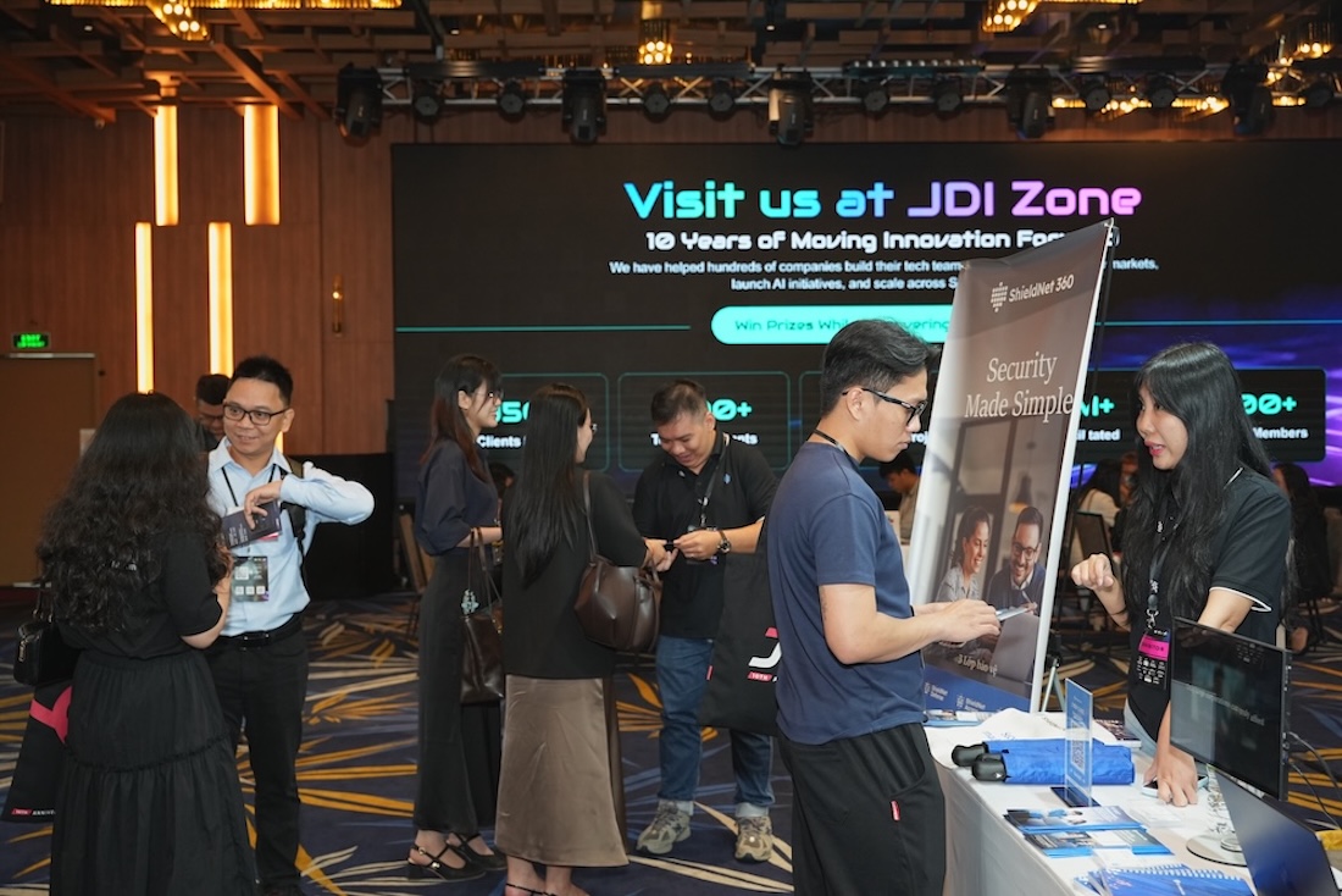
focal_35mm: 34
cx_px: 671
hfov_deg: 55.4
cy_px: 448
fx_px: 1279
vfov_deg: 38.6
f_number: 4
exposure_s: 1/160
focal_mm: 34.3
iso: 2000
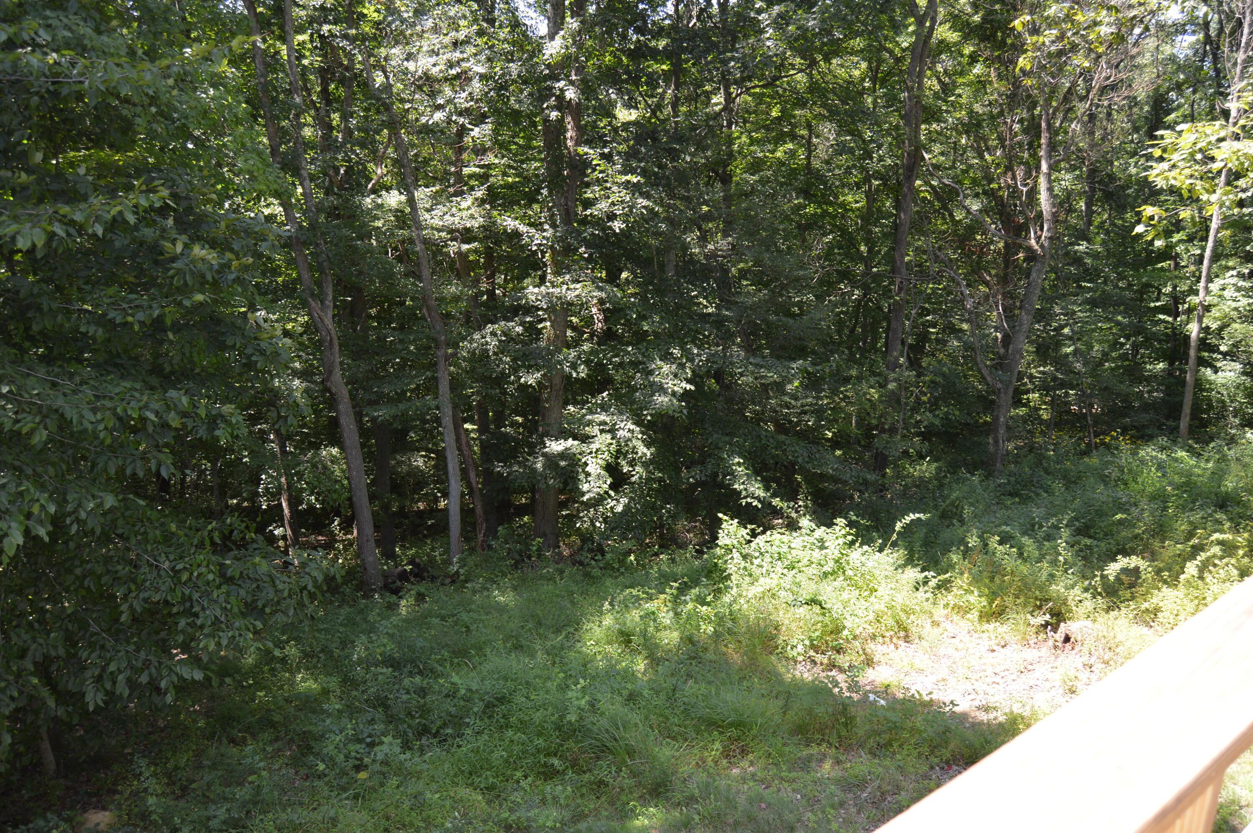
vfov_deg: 47.8
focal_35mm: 27
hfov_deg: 67.4
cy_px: 416
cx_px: 626
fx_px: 939
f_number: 4
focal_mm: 18
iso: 160
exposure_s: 1/125
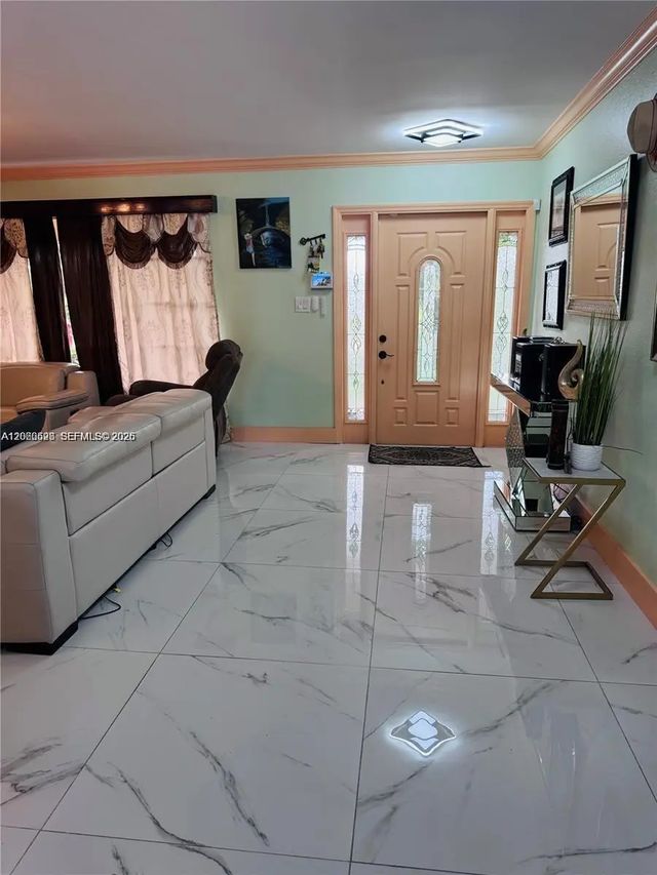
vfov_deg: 71.6
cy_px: 438
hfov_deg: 56.8
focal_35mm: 24
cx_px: 328
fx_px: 607
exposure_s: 1/120
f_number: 1.78
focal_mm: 6.76
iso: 125
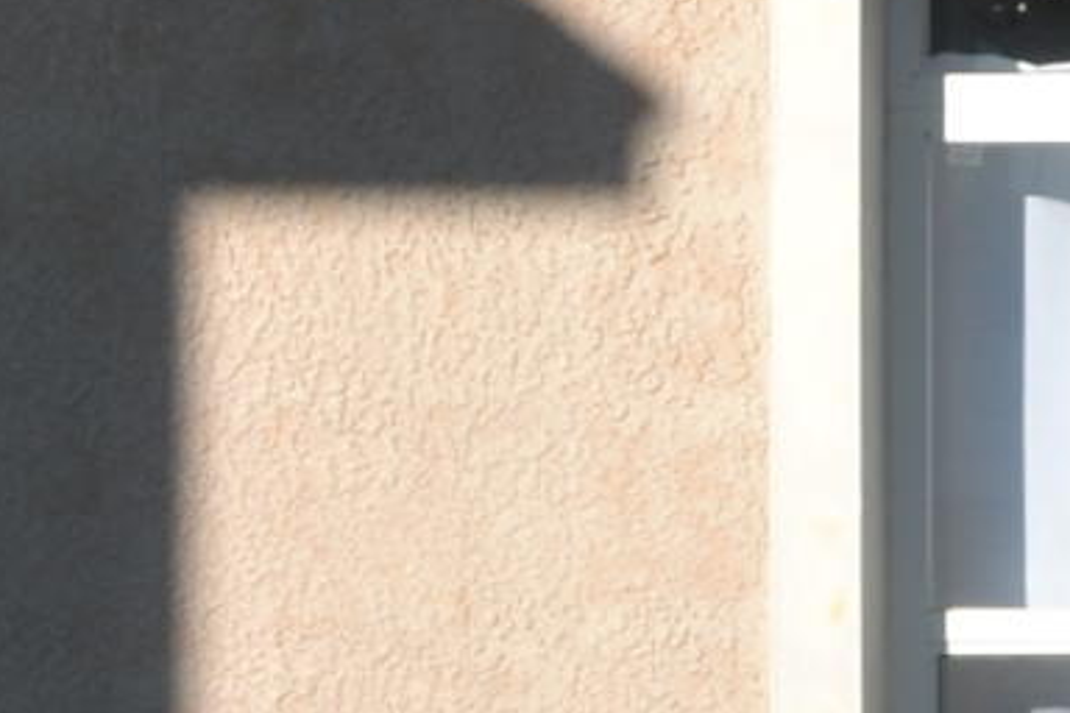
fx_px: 7668
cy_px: 582
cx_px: 3093
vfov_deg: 5.3
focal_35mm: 258
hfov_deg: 7.2
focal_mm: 22
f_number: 7.1
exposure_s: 1/200
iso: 100
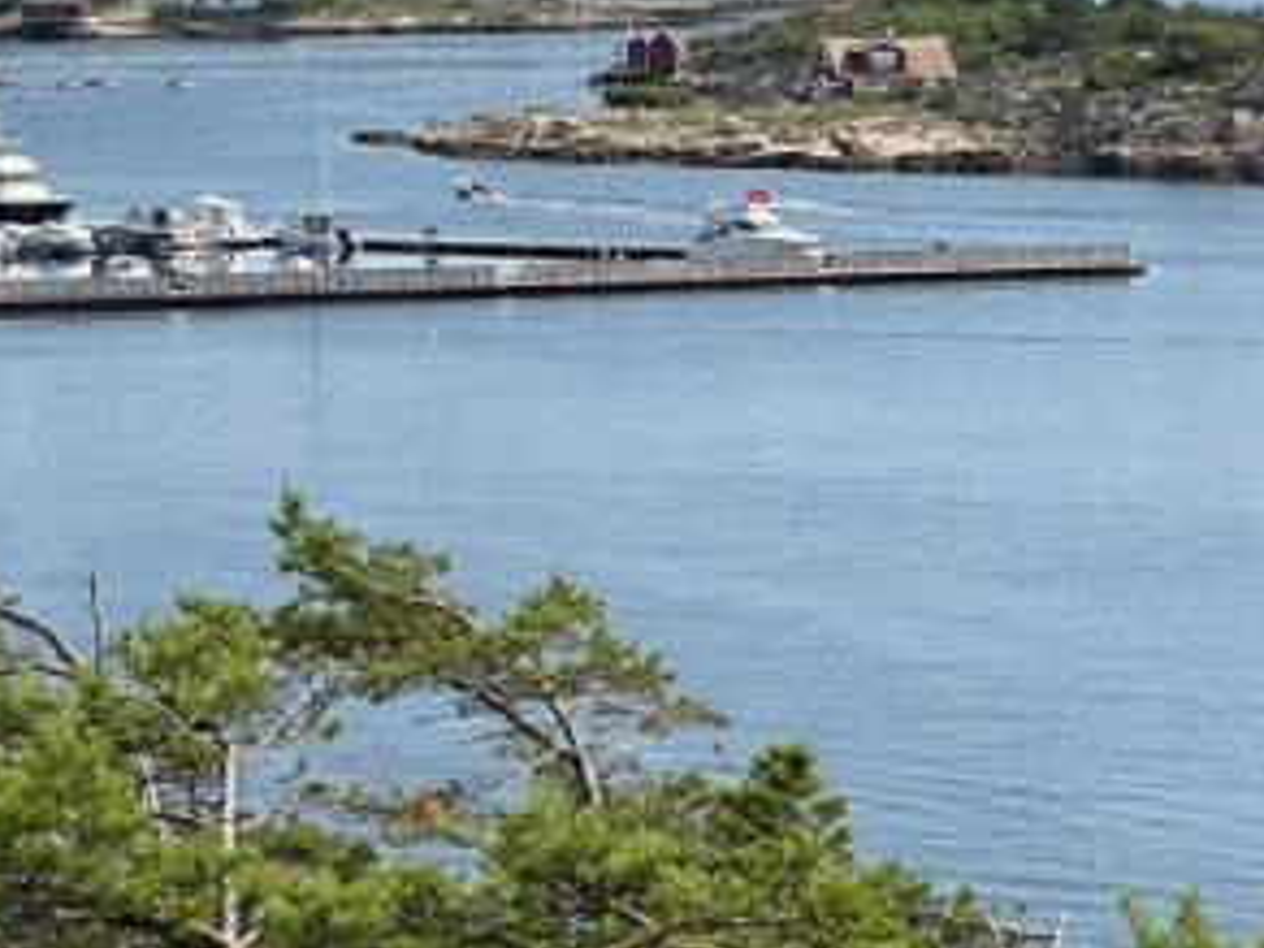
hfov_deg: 9.3
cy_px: 104
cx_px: 160
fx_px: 7705
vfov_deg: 7.0
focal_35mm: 211
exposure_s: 1/1033
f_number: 2.8
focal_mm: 9
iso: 32
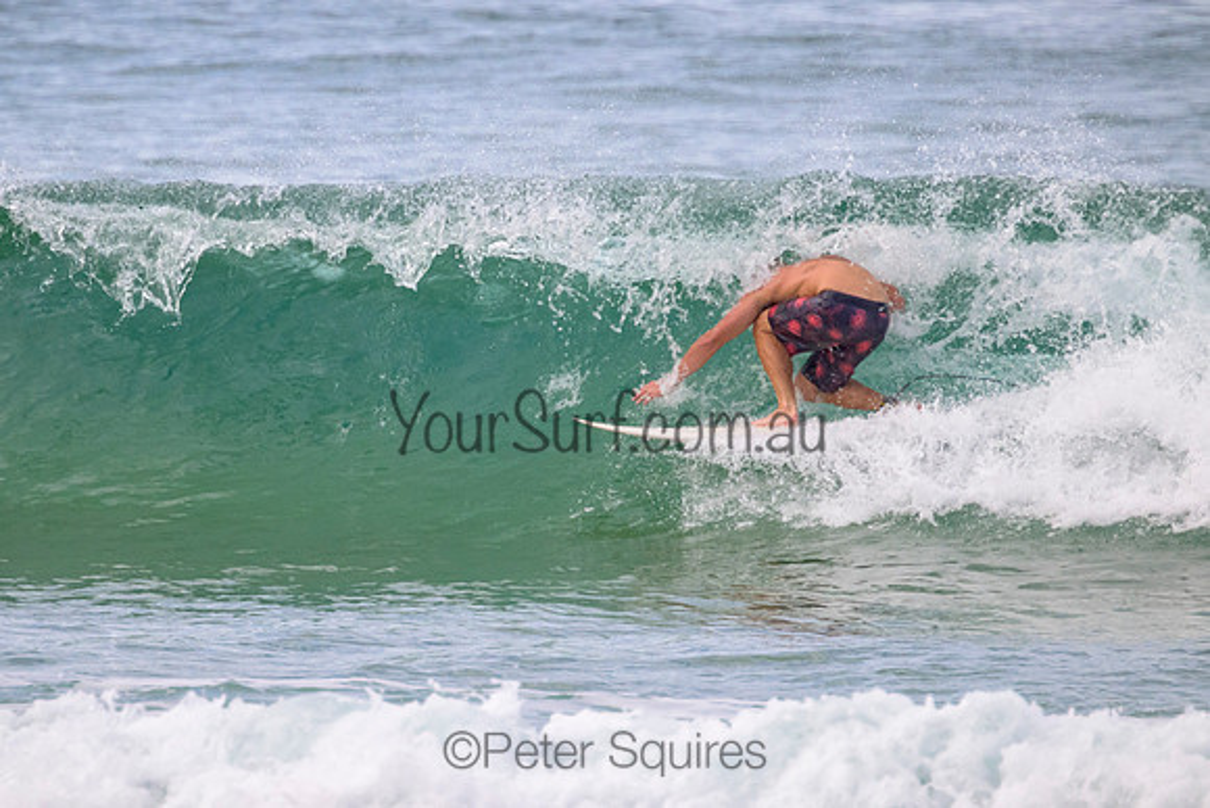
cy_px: 382
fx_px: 32076
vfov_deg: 1.4
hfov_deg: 2.2
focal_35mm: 954
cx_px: 488
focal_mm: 800
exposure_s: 1/2000
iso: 1800
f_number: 11
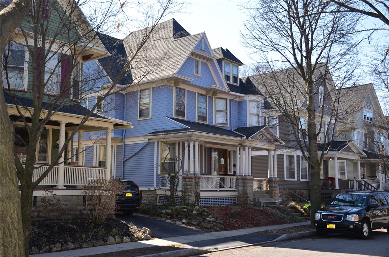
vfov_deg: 32.9
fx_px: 437
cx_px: 194
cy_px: 128
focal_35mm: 40
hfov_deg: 48.0
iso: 100
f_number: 4.5
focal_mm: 27
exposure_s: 1/250
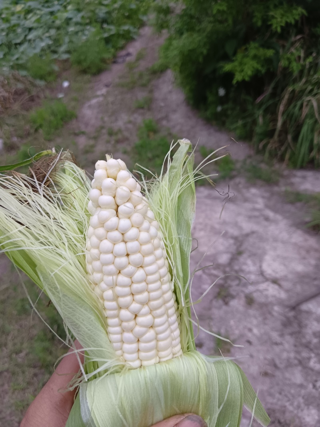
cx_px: 160
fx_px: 321
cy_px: 214
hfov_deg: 53.1
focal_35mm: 26
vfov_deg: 67.3
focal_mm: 4.05
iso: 659
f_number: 1.8
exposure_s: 1/100
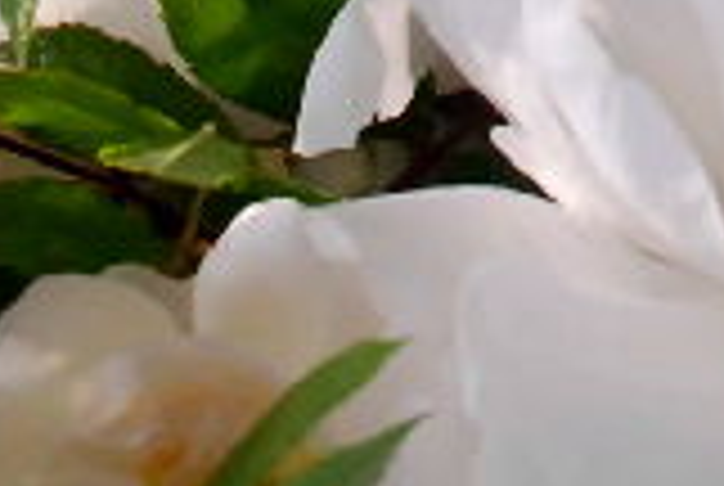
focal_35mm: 667
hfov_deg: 3.1
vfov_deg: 2.1
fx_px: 13439
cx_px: -522
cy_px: 1208
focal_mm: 70
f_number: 5.6
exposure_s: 1/10
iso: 800
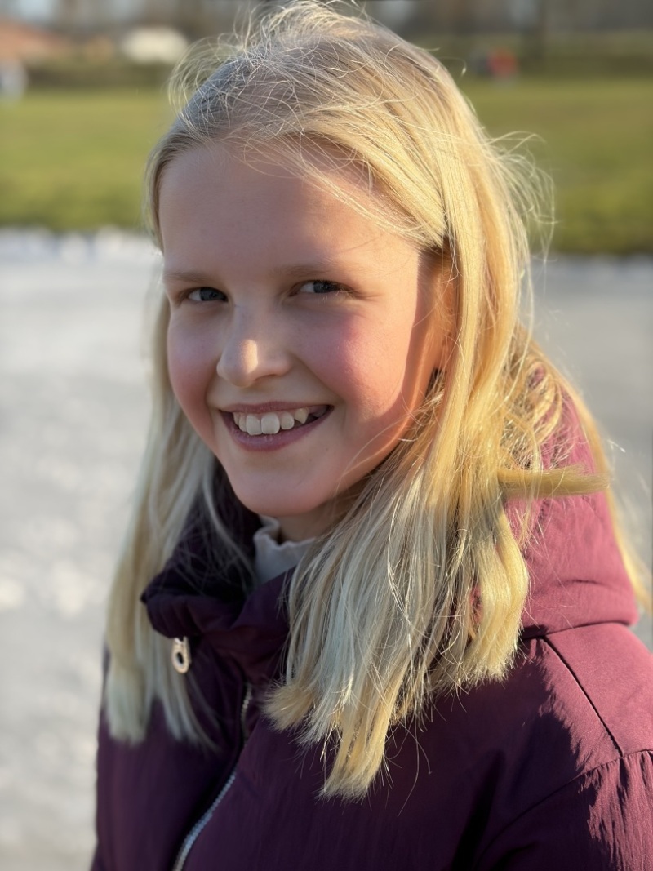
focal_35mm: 52
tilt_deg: -15.5
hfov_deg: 28.0
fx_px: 1308
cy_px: 436
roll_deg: +0.9
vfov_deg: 36.8
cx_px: 326
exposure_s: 1/1754
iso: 50
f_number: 1.6
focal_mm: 5.96
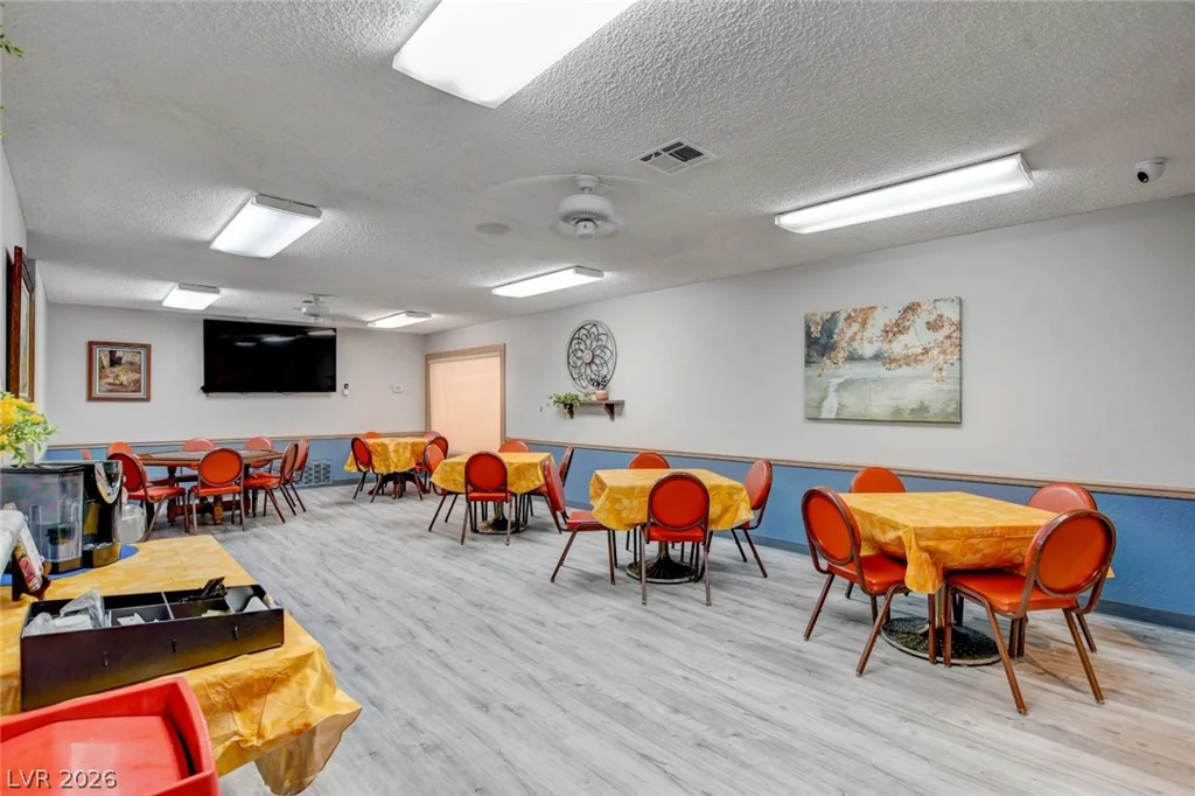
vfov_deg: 73.7
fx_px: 531
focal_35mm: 16
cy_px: 398
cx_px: 598
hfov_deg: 96.8
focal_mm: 11
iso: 640
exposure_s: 1/8
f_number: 9
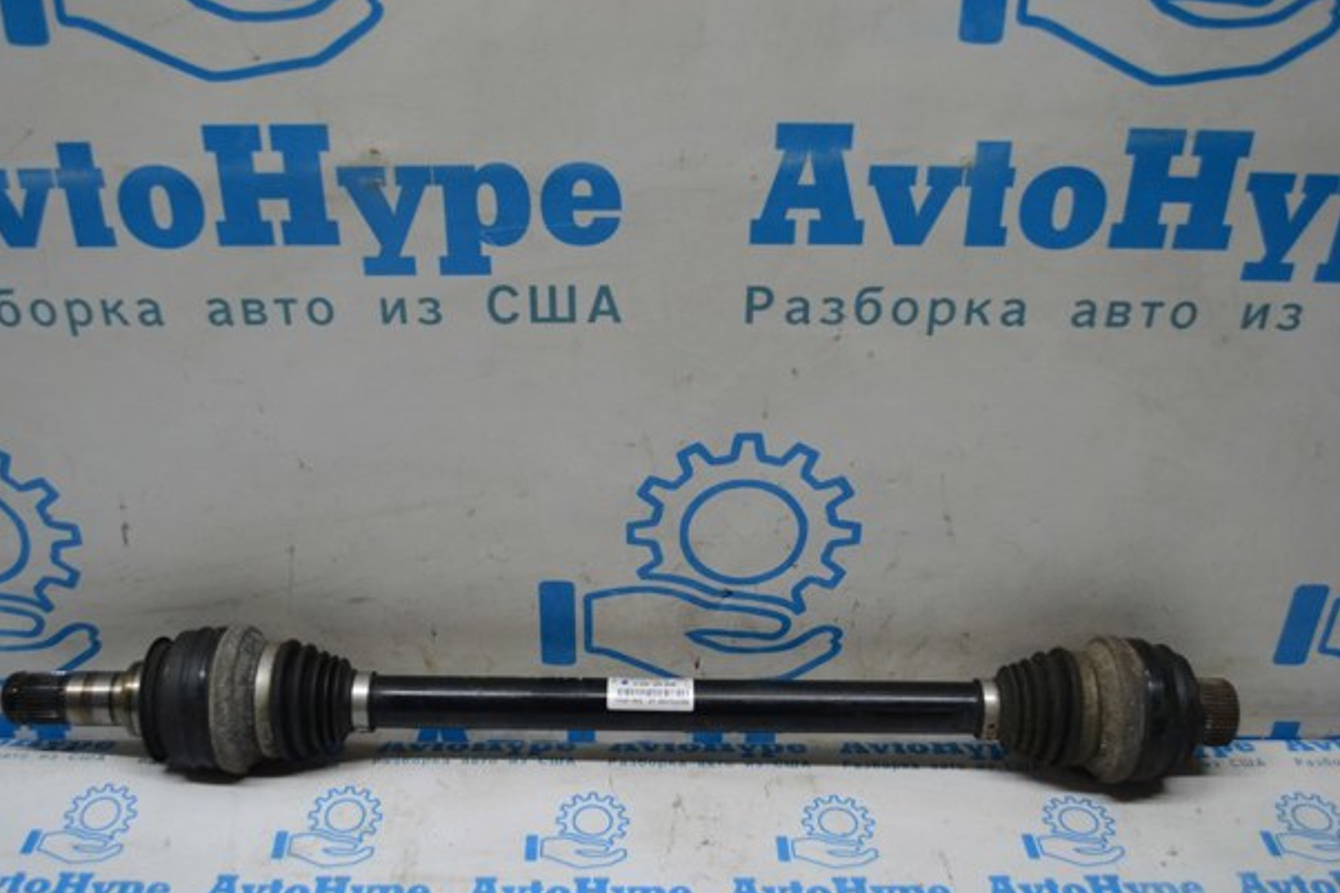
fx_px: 1303
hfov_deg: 54.4
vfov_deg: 37.8
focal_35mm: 35
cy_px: 466
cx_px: 636
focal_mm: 22
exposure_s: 1/500
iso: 1400
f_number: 4
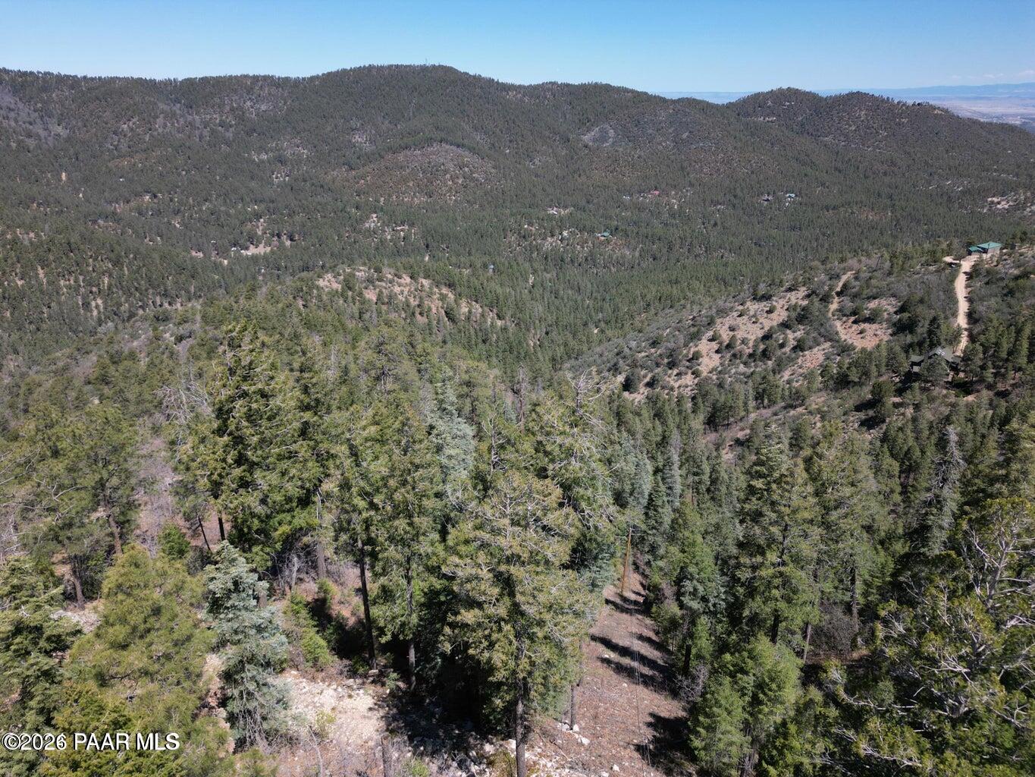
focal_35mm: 24
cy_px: 388
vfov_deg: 56.8
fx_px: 718
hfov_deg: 71.6
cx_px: 518
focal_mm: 6.72
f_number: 1.7
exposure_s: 1/40
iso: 110
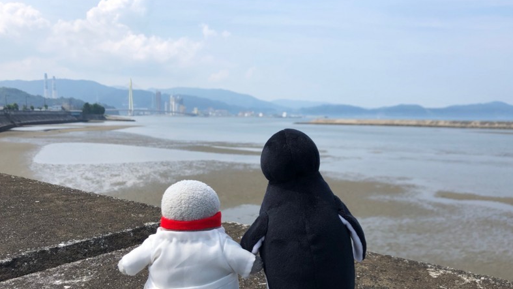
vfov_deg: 37.5
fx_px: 422
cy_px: 182
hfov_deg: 62.6
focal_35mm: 31
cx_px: 260
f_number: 1.8
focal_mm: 3.99
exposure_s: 1/1946
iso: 20
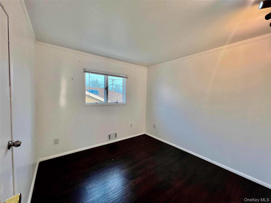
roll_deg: -0.9
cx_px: 136
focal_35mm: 13
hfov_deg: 106.2
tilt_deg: -3.5
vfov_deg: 89.9
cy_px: 102
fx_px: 102
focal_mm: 1.57
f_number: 1.8
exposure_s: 1/120
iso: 64
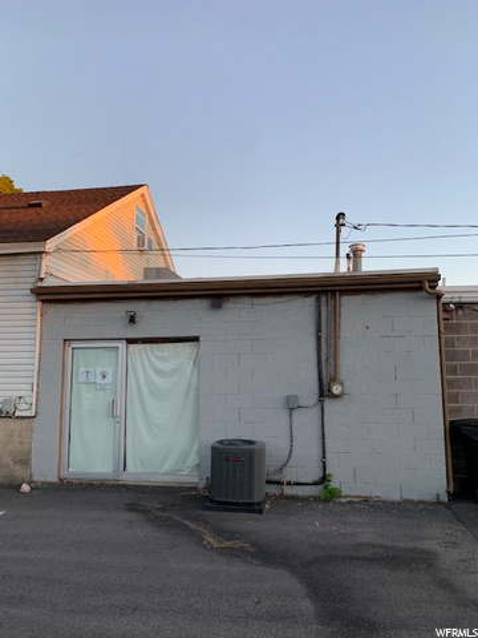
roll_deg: +0.5
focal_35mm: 26
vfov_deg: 67.3
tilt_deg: +6.7
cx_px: 239
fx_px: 479
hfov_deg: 53.1
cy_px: 319
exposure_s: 1/136
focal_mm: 4.25
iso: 25
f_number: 1.8
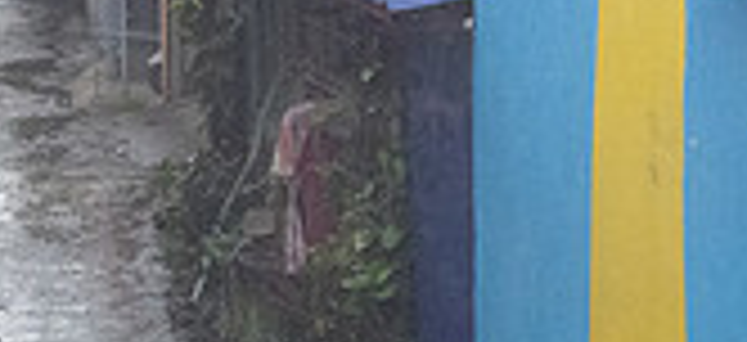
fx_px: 2829
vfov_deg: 6.9
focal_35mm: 149
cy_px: 40
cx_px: 72
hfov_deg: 14.9
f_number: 5.6
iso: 9000
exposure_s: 1/640
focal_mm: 39
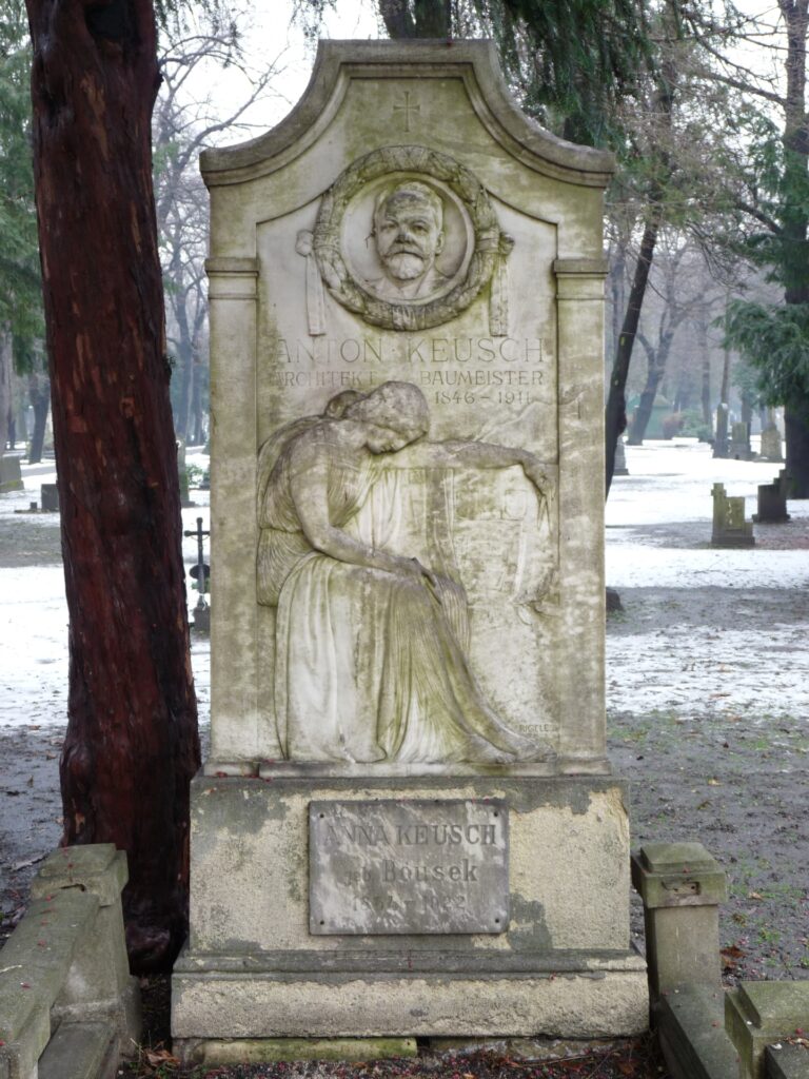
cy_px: 540
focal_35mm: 44
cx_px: 404
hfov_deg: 32.9
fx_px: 1371
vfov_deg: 42.9
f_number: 3
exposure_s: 1/60
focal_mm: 7.8
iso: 100
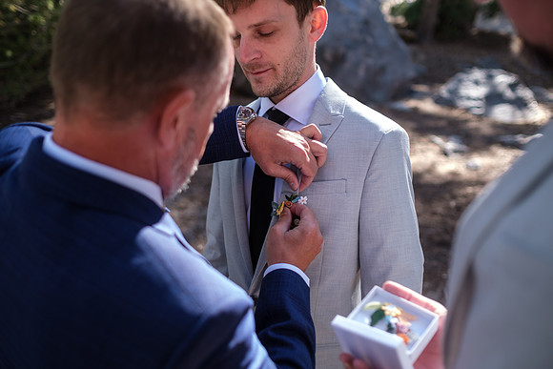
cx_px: 276
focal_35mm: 35
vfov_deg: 37.9
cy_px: 184
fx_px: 538
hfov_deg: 54.4
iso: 160
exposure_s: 1/200
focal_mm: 23
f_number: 1.8
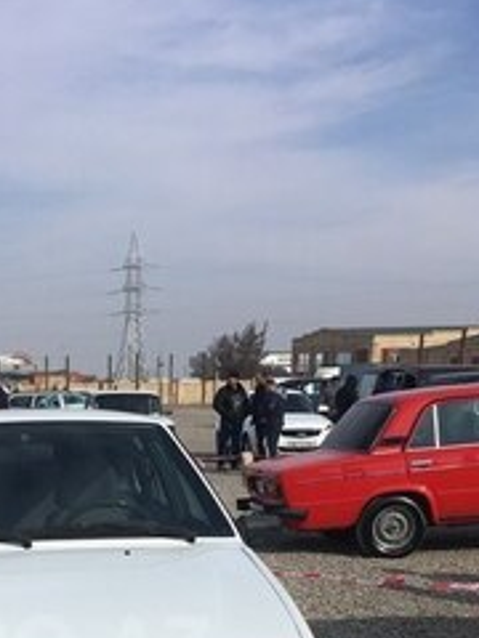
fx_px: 1107
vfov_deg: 29.9
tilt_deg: -14.8
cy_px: 646
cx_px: 5
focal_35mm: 60
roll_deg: +2.0
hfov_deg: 23.4
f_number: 2.2
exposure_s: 1/2849
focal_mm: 4.15
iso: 25
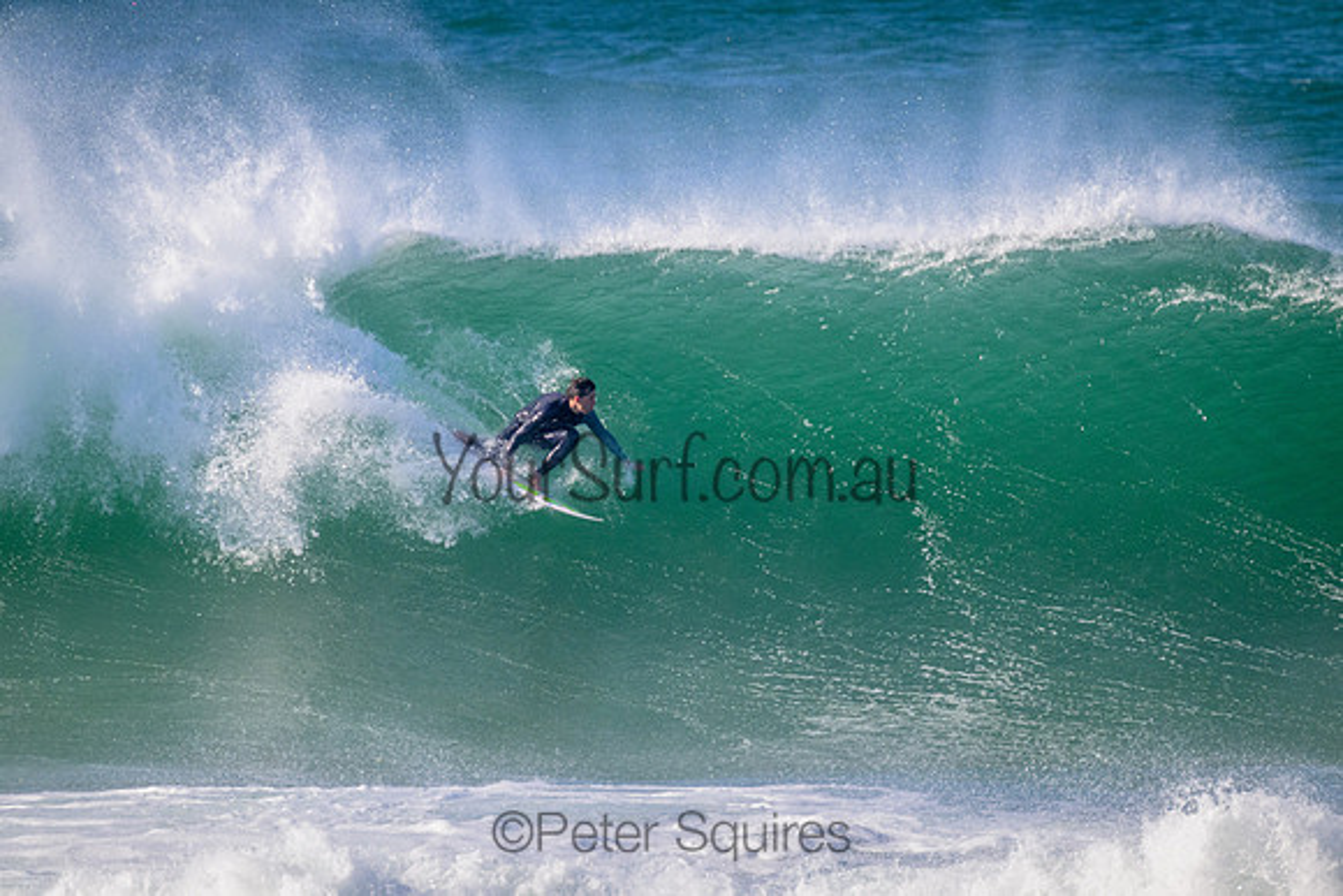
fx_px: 29850
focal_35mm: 800
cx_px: 672
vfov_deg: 1.7
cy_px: 448
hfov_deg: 2.6
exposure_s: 1/2000
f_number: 11
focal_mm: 800
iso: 2500
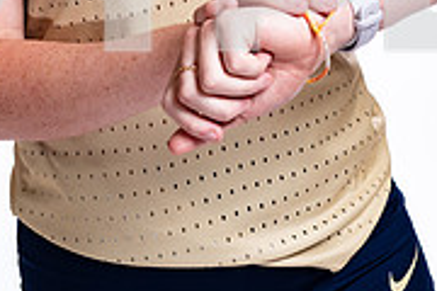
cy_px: -192
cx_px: 192
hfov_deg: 16.4
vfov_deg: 10.5
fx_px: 1517
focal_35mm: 125
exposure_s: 1/250
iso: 400
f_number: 5.6
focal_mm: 50
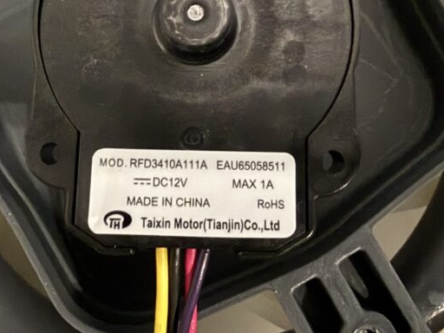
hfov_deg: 39.7
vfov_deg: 28.4
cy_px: 2
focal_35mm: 48
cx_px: 218
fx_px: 616
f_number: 2.2
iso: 640
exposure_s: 1/15
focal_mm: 2.22
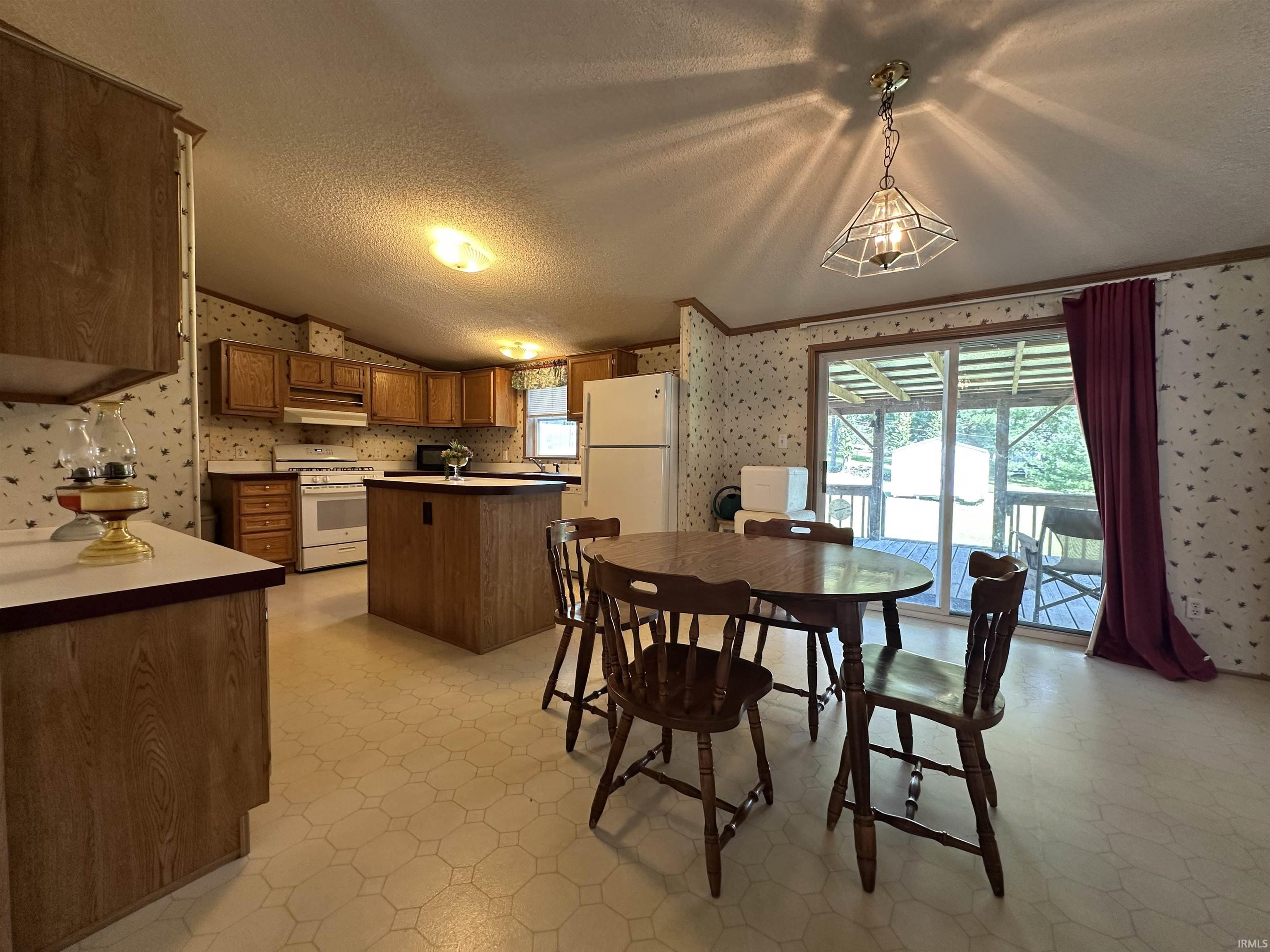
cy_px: 476
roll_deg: -0.9
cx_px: 635
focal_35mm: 14
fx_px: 514
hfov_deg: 102.1
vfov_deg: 85.7
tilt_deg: -2.6
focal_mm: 2.22
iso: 160
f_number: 2.2
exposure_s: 1/60
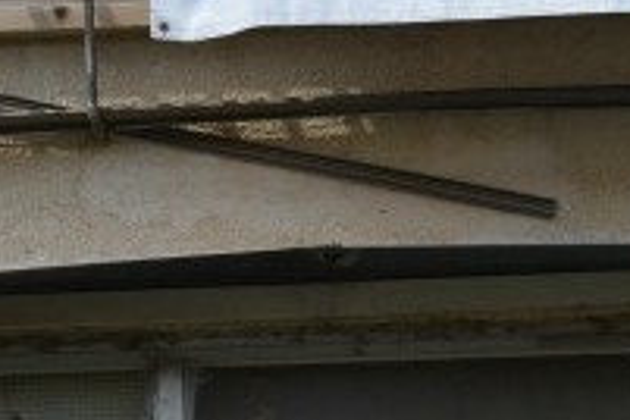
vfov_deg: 6.5
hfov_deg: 9.7
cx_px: 715
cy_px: -69
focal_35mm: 210
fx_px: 3675
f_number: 8
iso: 160
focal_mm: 52
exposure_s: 1/250
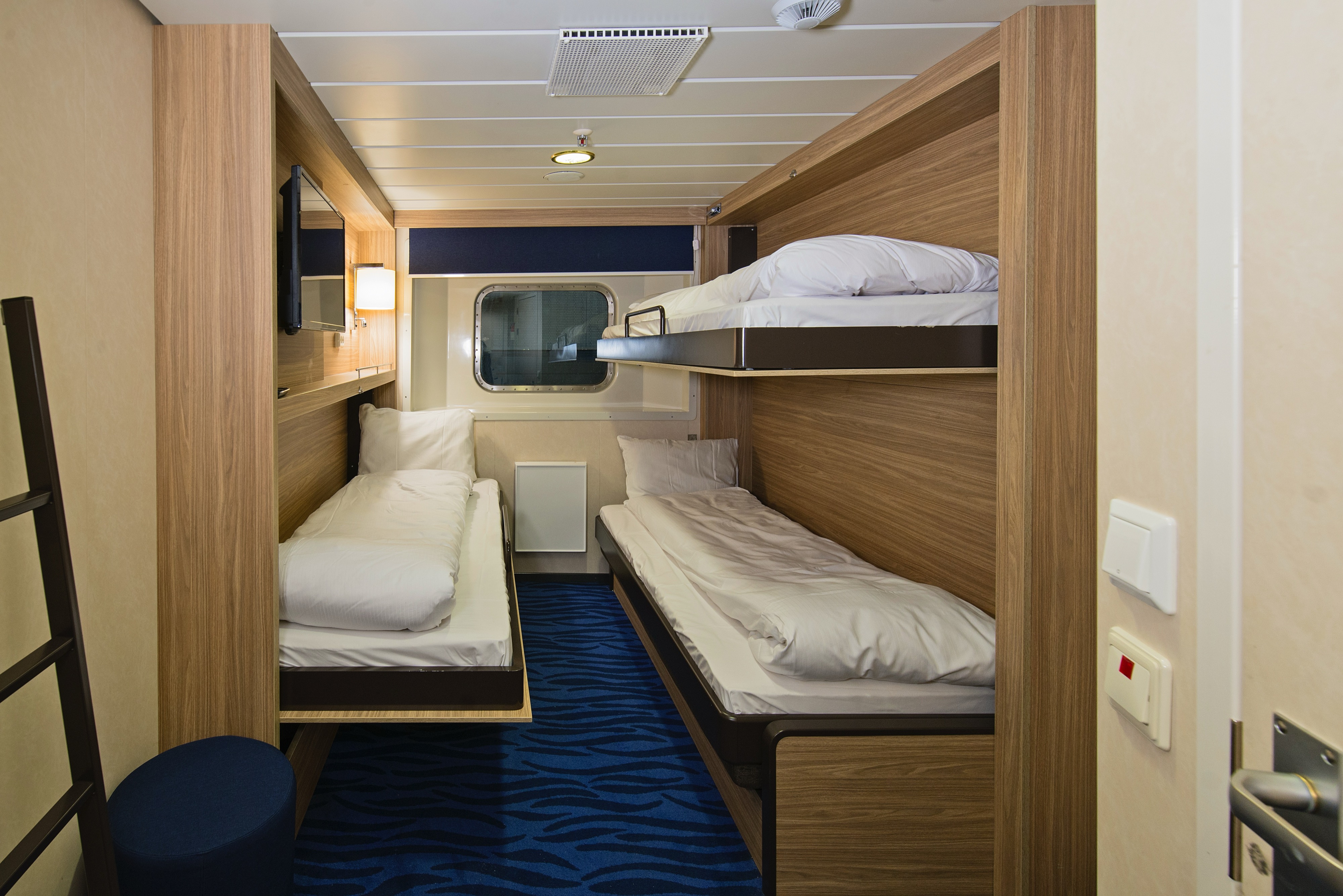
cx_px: 672
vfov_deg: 77.4
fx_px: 560
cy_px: 448
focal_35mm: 15
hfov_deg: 100.4
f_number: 5.6
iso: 500
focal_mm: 15
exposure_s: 1/10
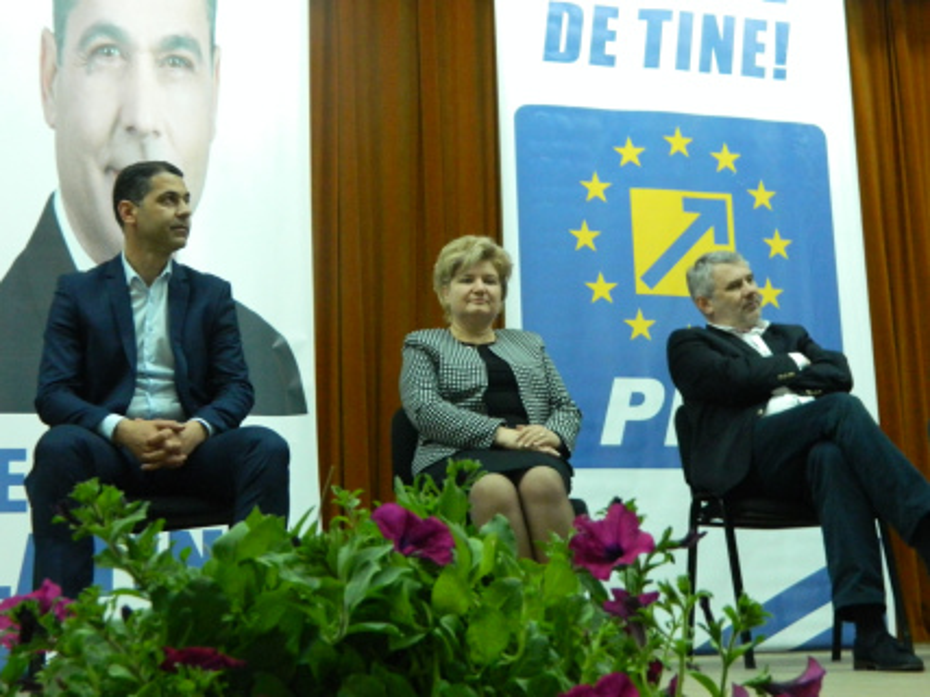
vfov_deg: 25.6
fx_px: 1531
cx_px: 465
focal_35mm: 57
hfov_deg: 33.8
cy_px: 348
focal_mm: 10.2
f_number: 3.8
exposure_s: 1/10
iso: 720
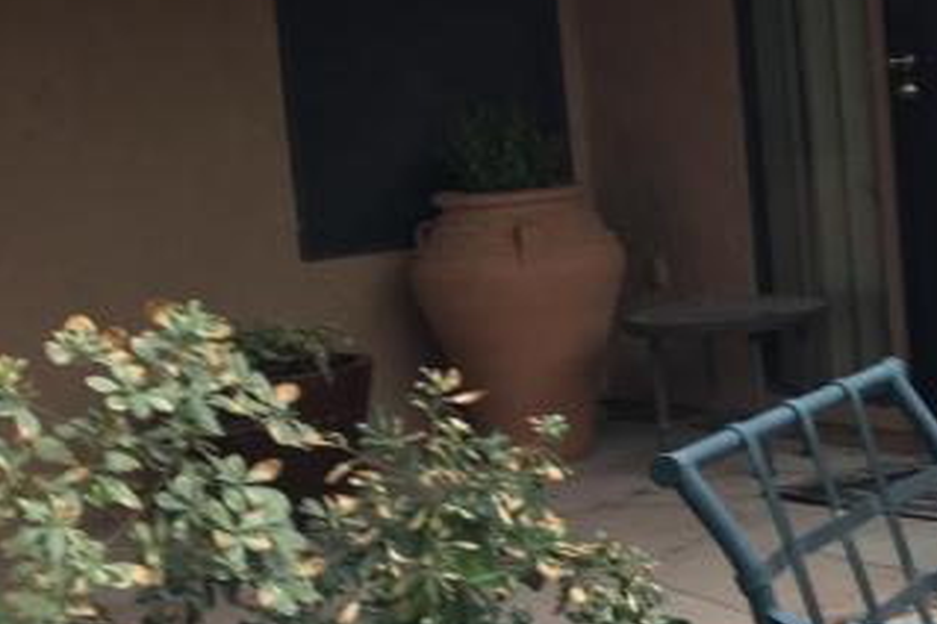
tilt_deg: -7.3
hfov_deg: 18.1
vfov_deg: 14.1
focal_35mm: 97
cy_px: 235
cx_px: 1503
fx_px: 2524
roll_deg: +1.7
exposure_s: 1/60
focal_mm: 4.15
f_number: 2.2
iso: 25
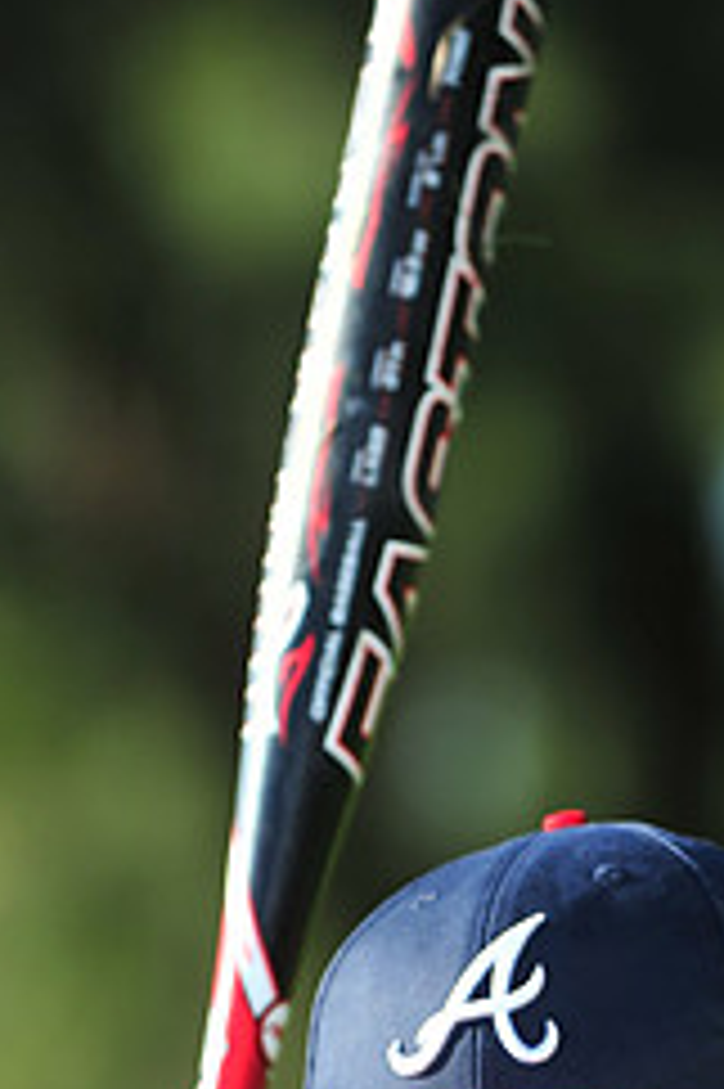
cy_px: 1233
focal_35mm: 479
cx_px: 414
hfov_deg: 2.9
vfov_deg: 4.3
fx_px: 14469
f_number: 4
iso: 200
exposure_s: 1/1250
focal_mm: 200
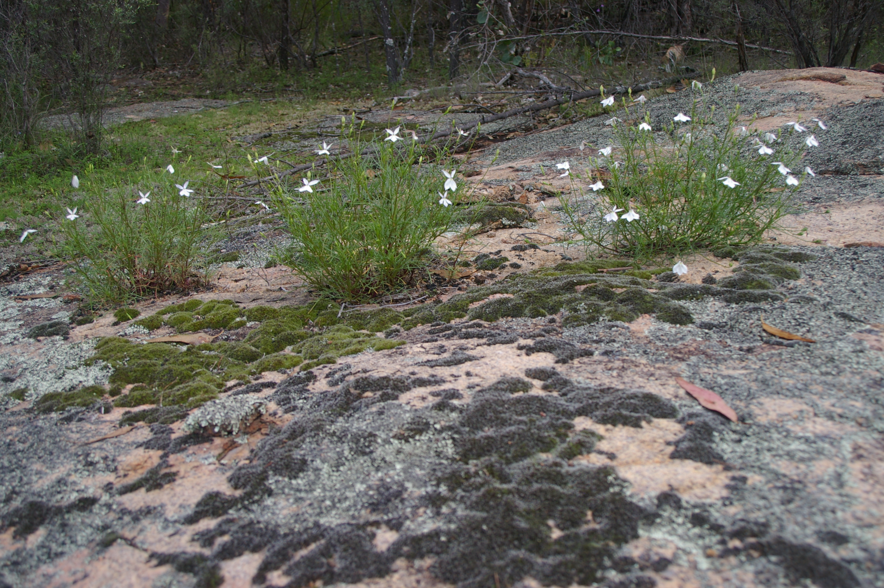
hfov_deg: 51.3
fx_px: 920
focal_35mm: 38
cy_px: 294
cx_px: 442
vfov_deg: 35.4
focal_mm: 25
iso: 200
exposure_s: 1/90
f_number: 6.7
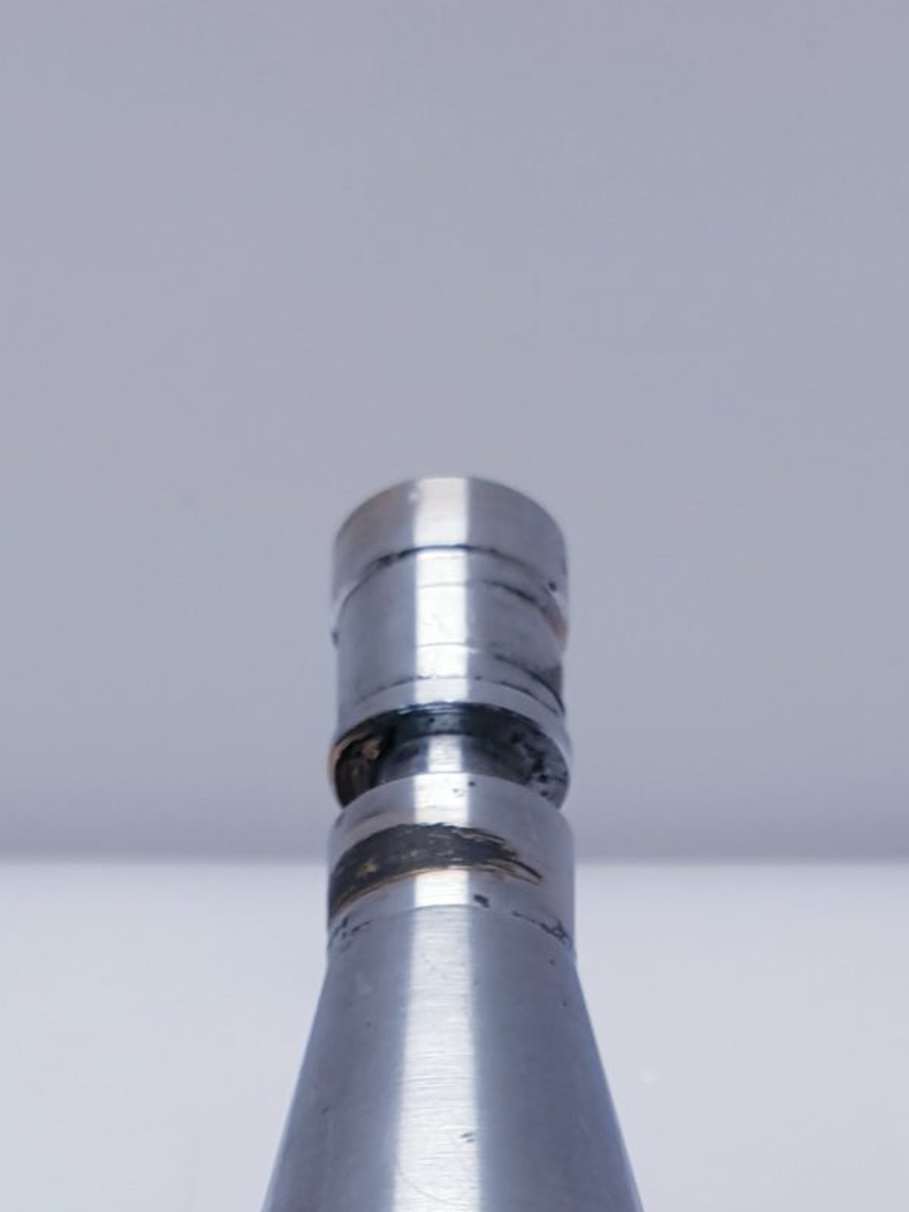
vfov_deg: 21.7
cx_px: 460
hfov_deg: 18.0
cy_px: 1527
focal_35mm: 82
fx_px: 2871
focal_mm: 4.3
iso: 50
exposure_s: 1/114
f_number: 2.4
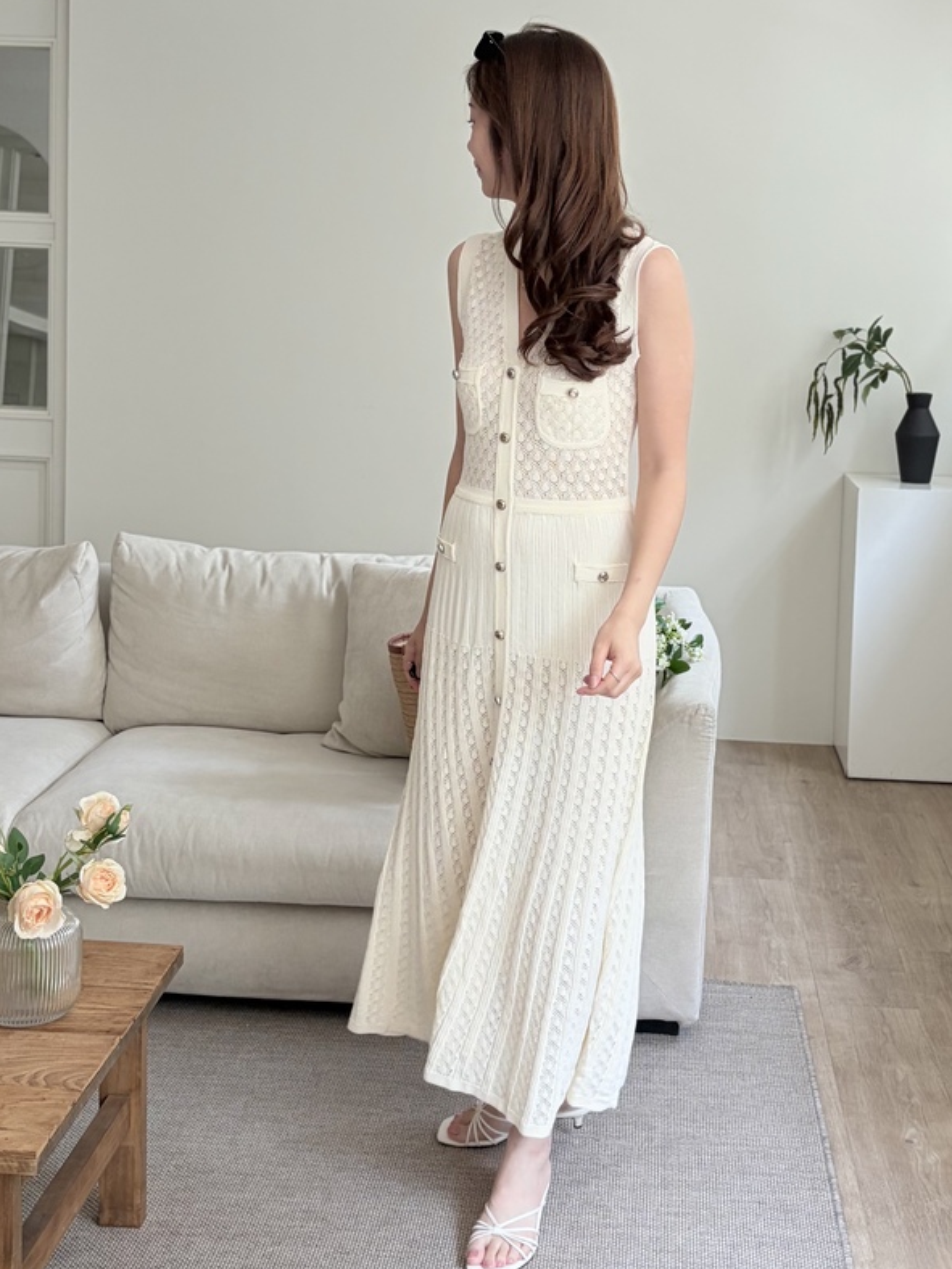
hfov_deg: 42.9
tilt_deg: -7.1
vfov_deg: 55.2
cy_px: 552
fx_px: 1210
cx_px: 472
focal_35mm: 33
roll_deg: -2.6
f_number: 1.6
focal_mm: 5.96
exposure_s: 1/122
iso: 64
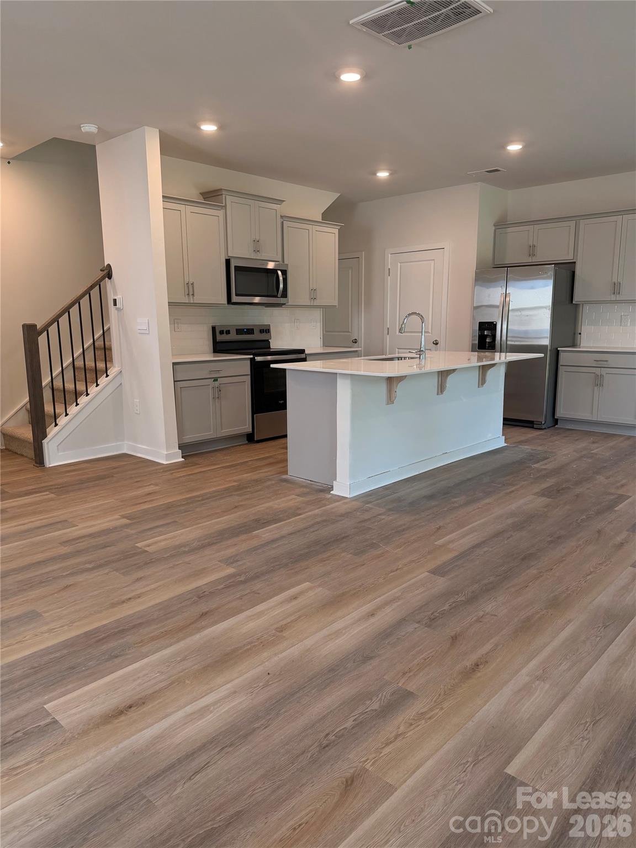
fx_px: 588
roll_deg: -0.1
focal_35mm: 24
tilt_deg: -10.9
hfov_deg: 56.8
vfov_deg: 71.6
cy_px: 424
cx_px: 318
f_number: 1.78
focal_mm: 6.76
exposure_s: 1/151
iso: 200
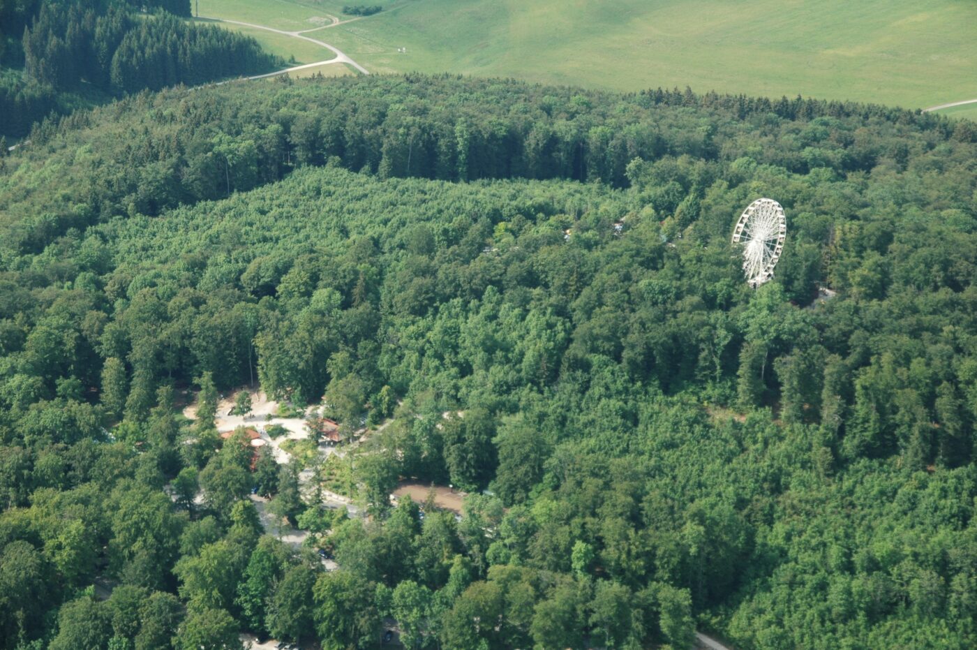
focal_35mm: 98
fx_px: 2644
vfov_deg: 14.0
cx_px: 488
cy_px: 325
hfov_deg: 20.9
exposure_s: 1/200
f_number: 7.1
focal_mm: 65
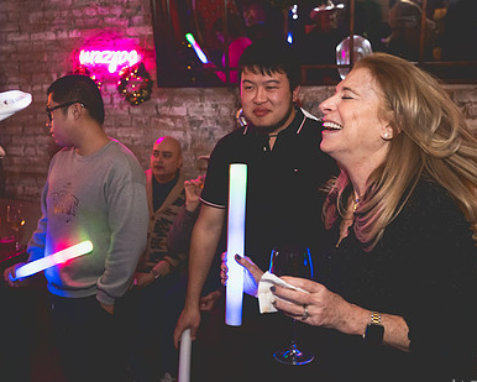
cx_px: 206
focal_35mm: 39
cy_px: 180
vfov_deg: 38.2
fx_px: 551
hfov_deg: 46.7
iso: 3200
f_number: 2.8
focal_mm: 27.5
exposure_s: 1/100
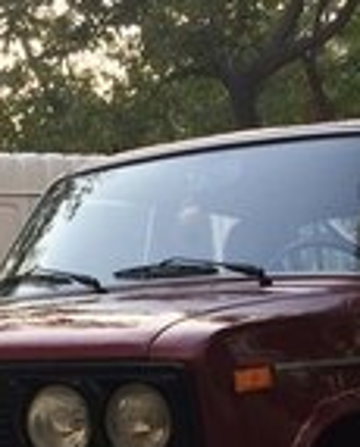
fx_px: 1301
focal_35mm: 98
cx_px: 166
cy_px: 500
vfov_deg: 18.7
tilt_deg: -7.5
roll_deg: +2.2
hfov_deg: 15.8
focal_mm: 4.15
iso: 50
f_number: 2.2
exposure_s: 1/100
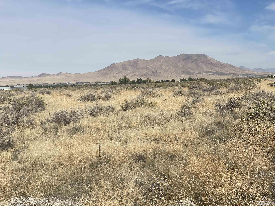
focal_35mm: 52
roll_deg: +0.4
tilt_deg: -2.2
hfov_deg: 36.8
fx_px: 413
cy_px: 103
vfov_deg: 28.0
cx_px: 138
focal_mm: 6
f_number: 2
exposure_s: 1/3690
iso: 20
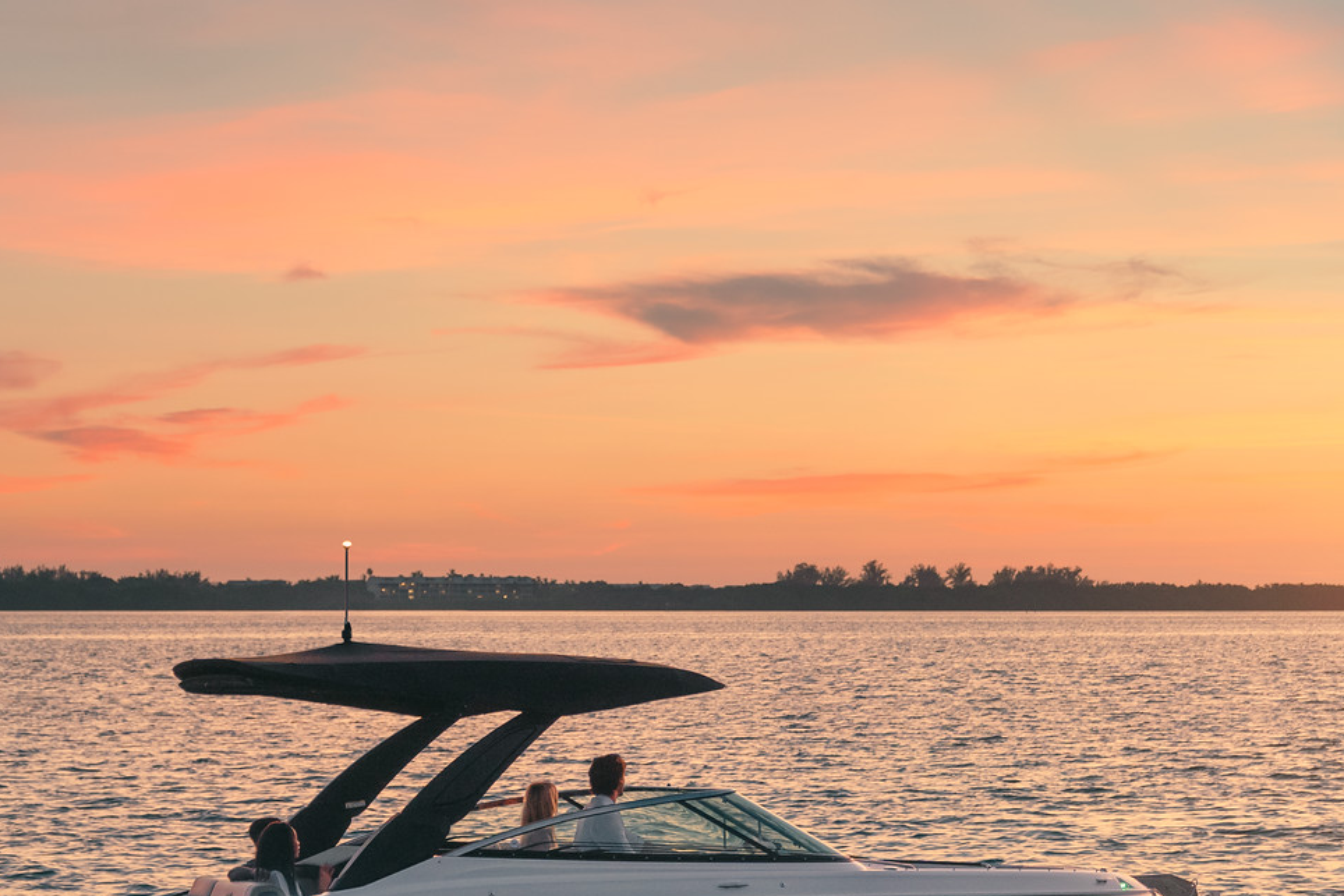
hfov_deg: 24.4
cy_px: 665
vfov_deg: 16.4
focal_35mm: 83
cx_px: 542
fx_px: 3099
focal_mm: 50
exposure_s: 1/125
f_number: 2.8
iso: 640
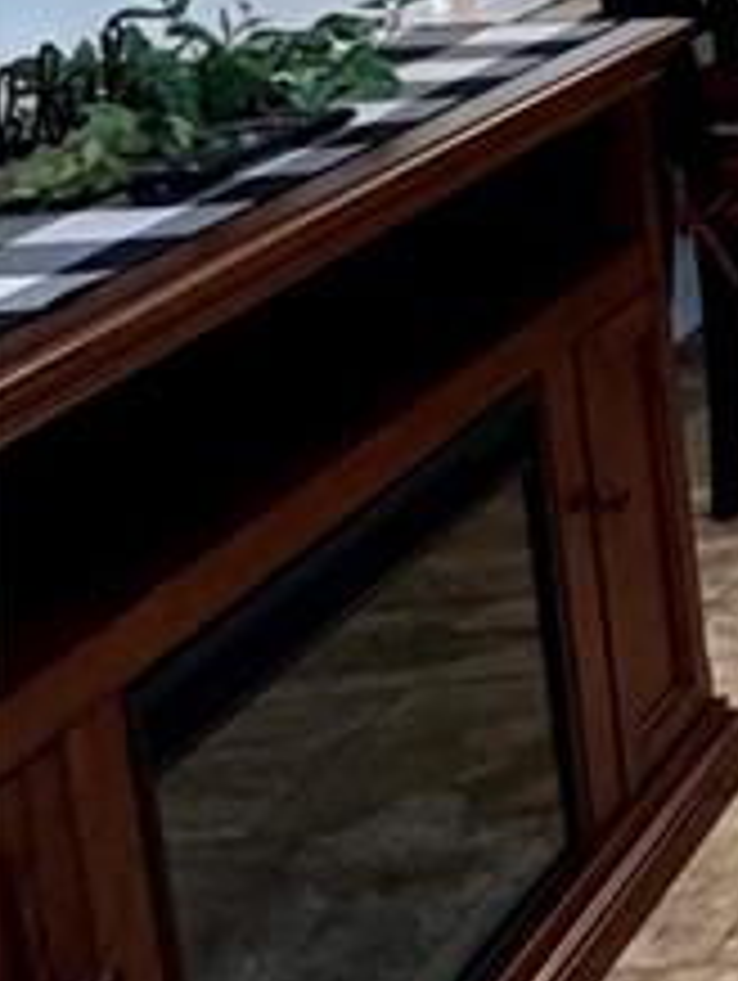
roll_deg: -0.2
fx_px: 2185
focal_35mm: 77
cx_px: 2007
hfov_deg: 12.4
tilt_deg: -8.0
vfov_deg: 23.3
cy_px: -171
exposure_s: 1/120
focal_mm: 2.22
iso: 250
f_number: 2.2
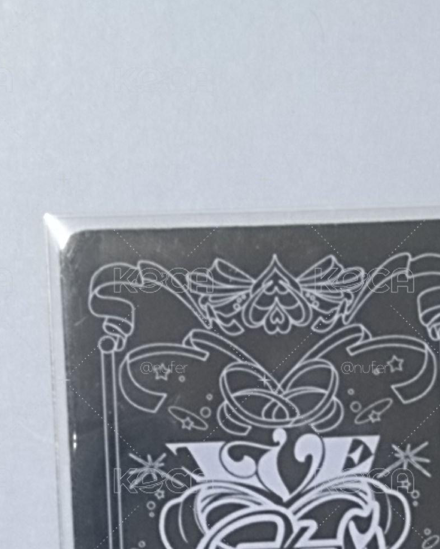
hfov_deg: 16.2
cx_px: 264
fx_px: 1546
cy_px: 513
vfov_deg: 19.7
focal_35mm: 95
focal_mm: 4.7
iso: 1000
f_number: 1.7
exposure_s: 1/30
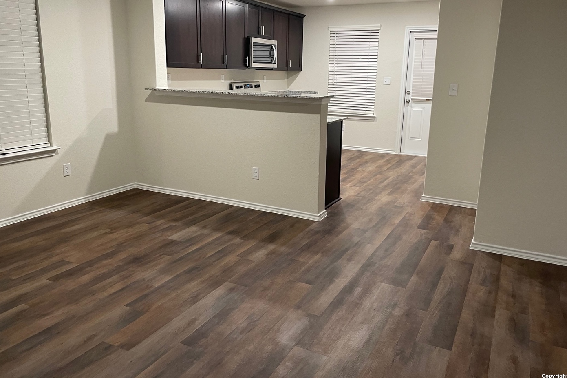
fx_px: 441
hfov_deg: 65.5
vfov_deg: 46.3
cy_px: 165
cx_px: 292
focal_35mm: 28
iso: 250
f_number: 1.6
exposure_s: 1/60
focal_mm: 4.2
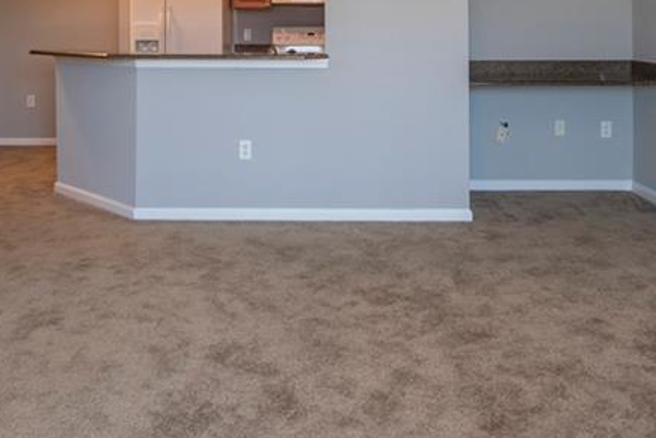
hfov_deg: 47.8
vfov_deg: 29.8
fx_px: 740
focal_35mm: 41
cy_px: -36
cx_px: 318
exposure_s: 1/60
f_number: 4
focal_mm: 11.5
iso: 400
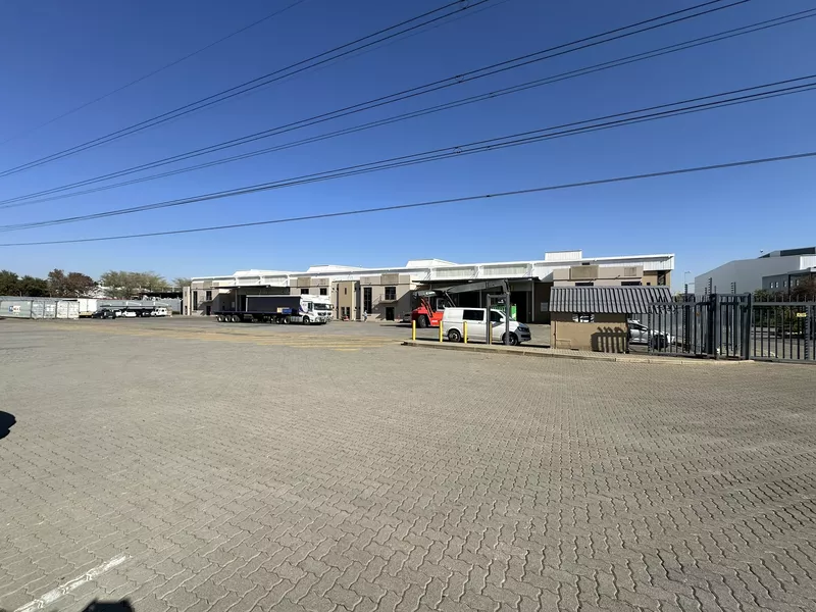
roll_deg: -0.4
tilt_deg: -0.8
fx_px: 330
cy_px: 306
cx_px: 408
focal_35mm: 14
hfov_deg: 102.1
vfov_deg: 85.7
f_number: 2.2
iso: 50
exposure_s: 1/2564
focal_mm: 2.22
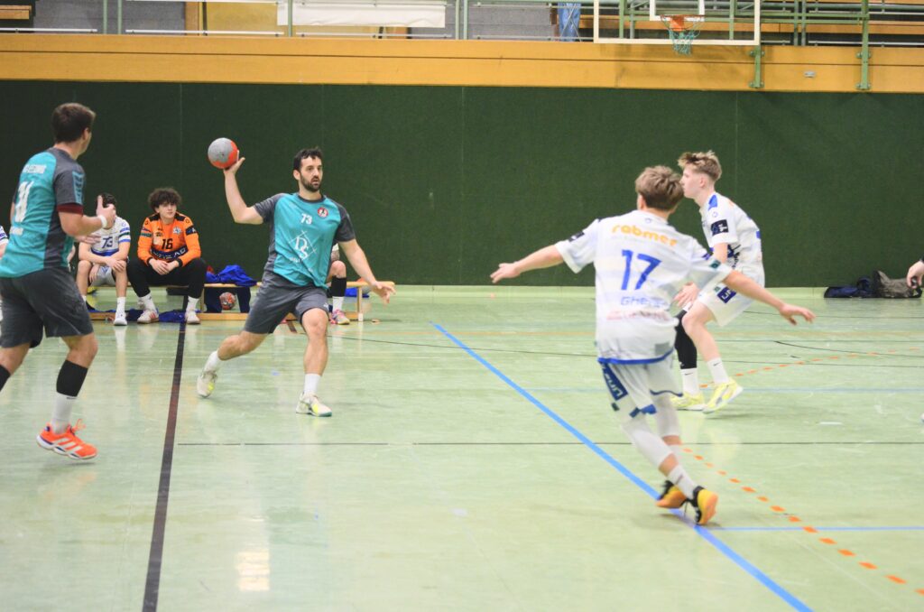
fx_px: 2382
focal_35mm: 93
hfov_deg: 22.0
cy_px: 306
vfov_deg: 14.6
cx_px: 462
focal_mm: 62
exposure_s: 1/250
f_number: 4.2
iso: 1600
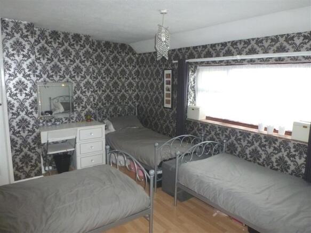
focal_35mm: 24
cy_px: 116
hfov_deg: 71.6
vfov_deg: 56.8
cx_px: 156
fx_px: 216
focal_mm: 4.3
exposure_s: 1/60
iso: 400
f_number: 3.3
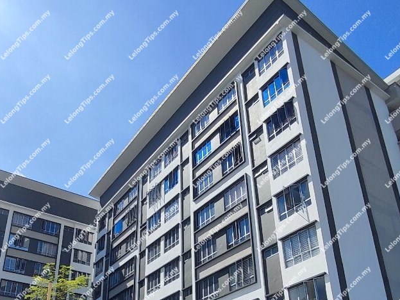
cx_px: 201
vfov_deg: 42.3
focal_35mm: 32
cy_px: 238
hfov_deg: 56.8
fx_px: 370
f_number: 2.2
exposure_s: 1/1882
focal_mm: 1.65
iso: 50
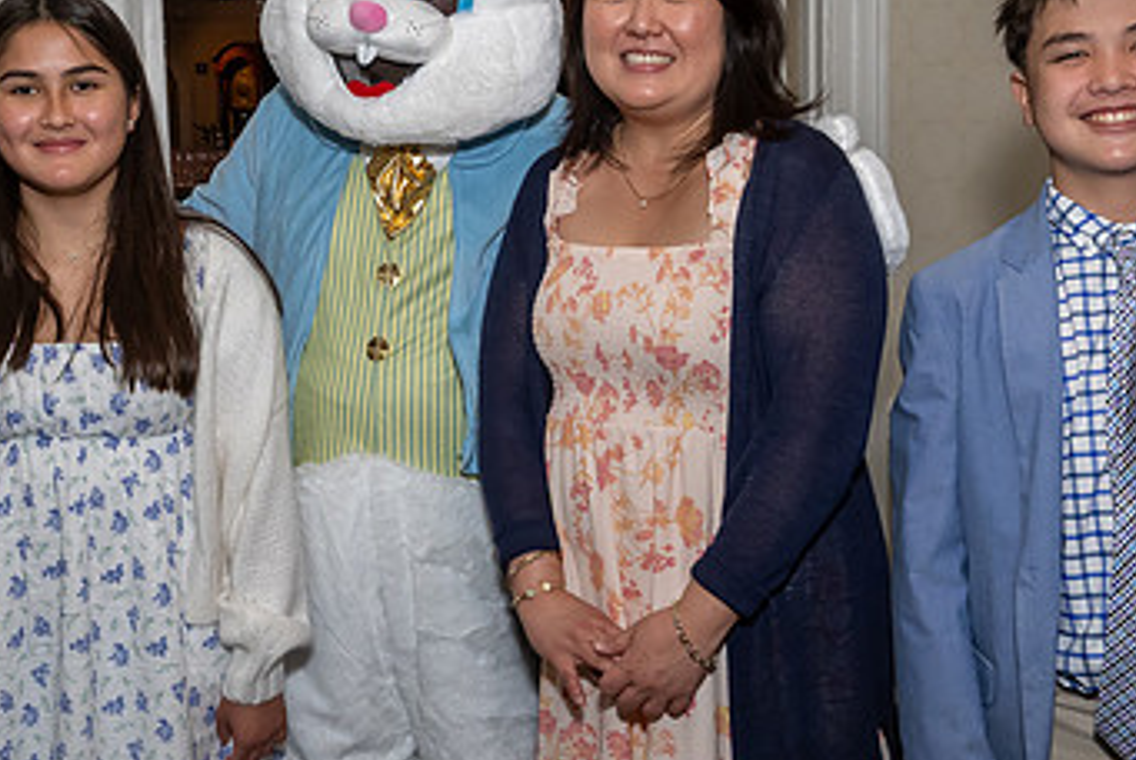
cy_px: 303
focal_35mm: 48
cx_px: 473
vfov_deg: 28.1
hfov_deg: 41.0
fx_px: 1516
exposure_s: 1/250
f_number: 8
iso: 640
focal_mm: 17
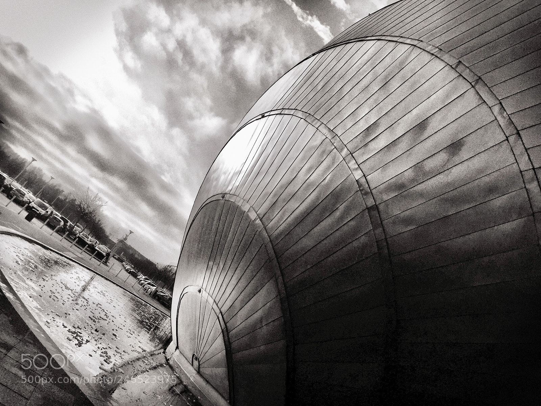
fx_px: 453
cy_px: 203
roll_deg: -35.1
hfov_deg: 61.7
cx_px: 270
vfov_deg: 48.2
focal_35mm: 29
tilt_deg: +15.5
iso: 32
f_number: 2.2
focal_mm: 4.15
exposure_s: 1/4950
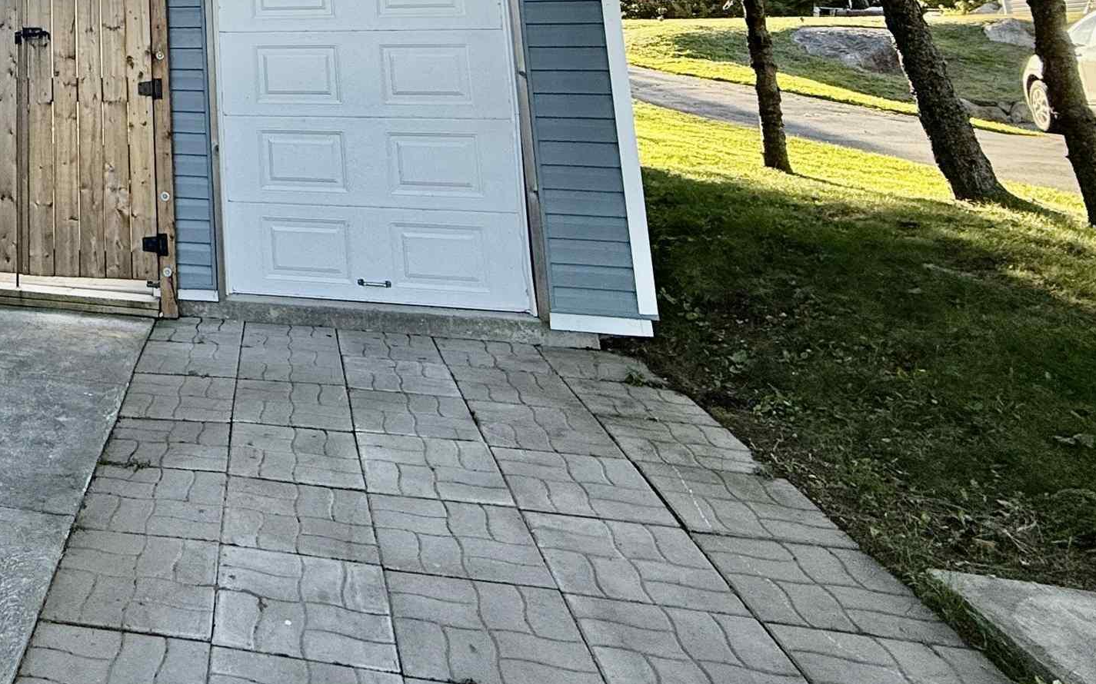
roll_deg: -0.6
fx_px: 956
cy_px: -141
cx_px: 22
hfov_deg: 49.7
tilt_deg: +12.3
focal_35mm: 32
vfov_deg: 32.4
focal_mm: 2.22
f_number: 2.2
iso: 64
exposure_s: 1/359
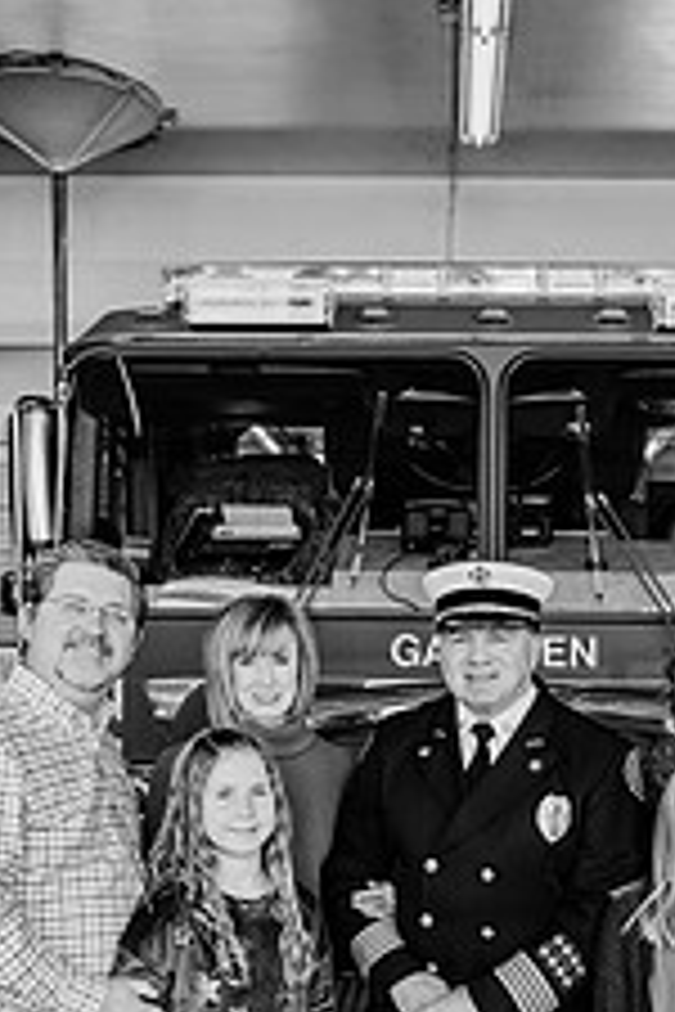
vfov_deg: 39.4
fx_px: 1350
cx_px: 414
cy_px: 819
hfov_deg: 28.0
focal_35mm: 48
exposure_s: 1/250
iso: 250
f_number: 3.2
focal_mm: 24
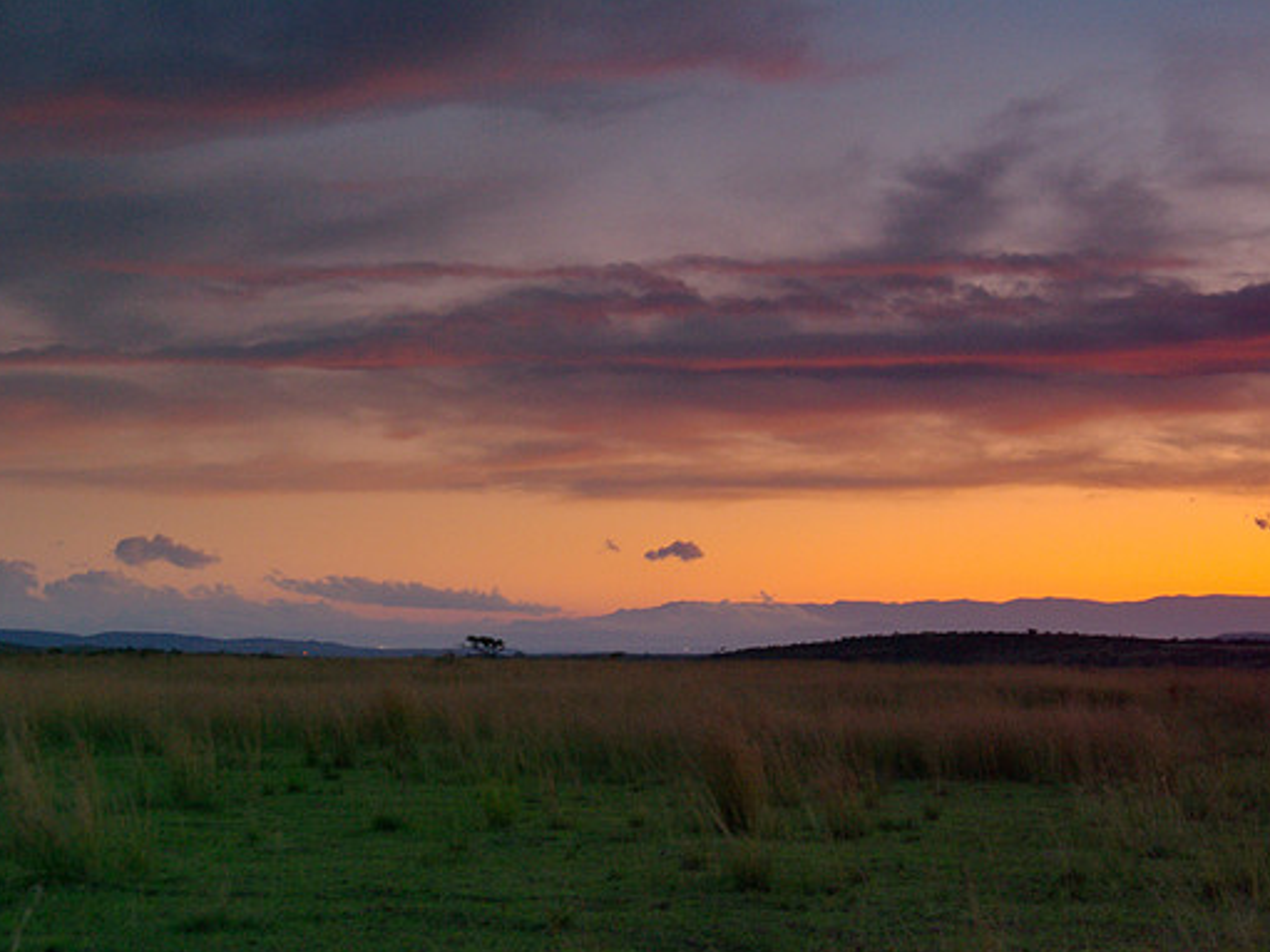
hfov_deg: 23.8
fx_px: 3008
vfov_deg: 18.0
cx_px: 666
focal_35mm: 82
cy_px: 480
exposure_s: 1/2
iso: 800
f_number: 4.5
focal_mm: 50
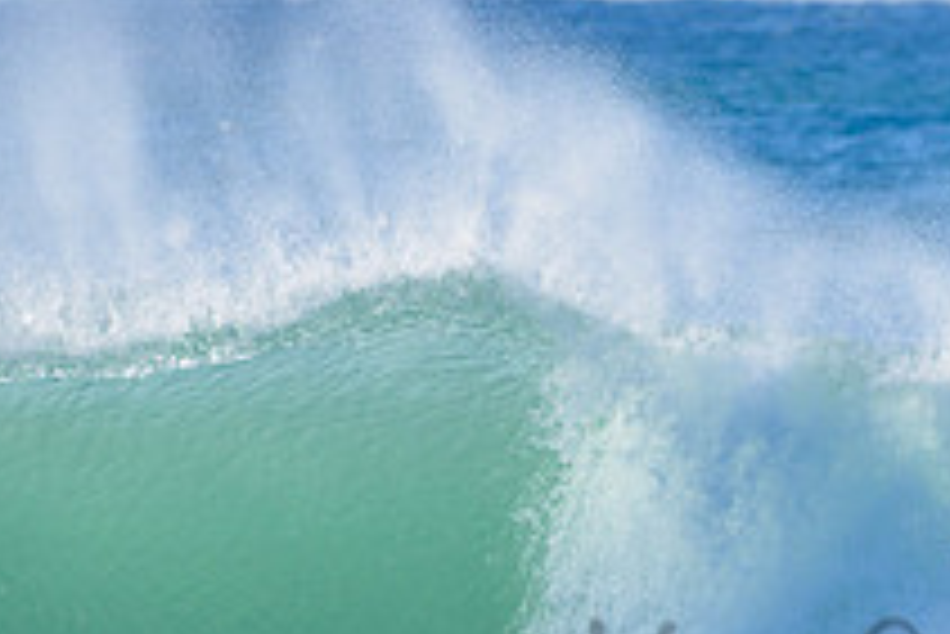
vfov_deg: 1.0
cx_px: 1070
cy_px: 649
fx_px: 37233
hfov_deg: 1.5
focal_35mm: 1410
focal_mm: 500
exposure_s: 1/2000
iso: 250
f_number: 5.6
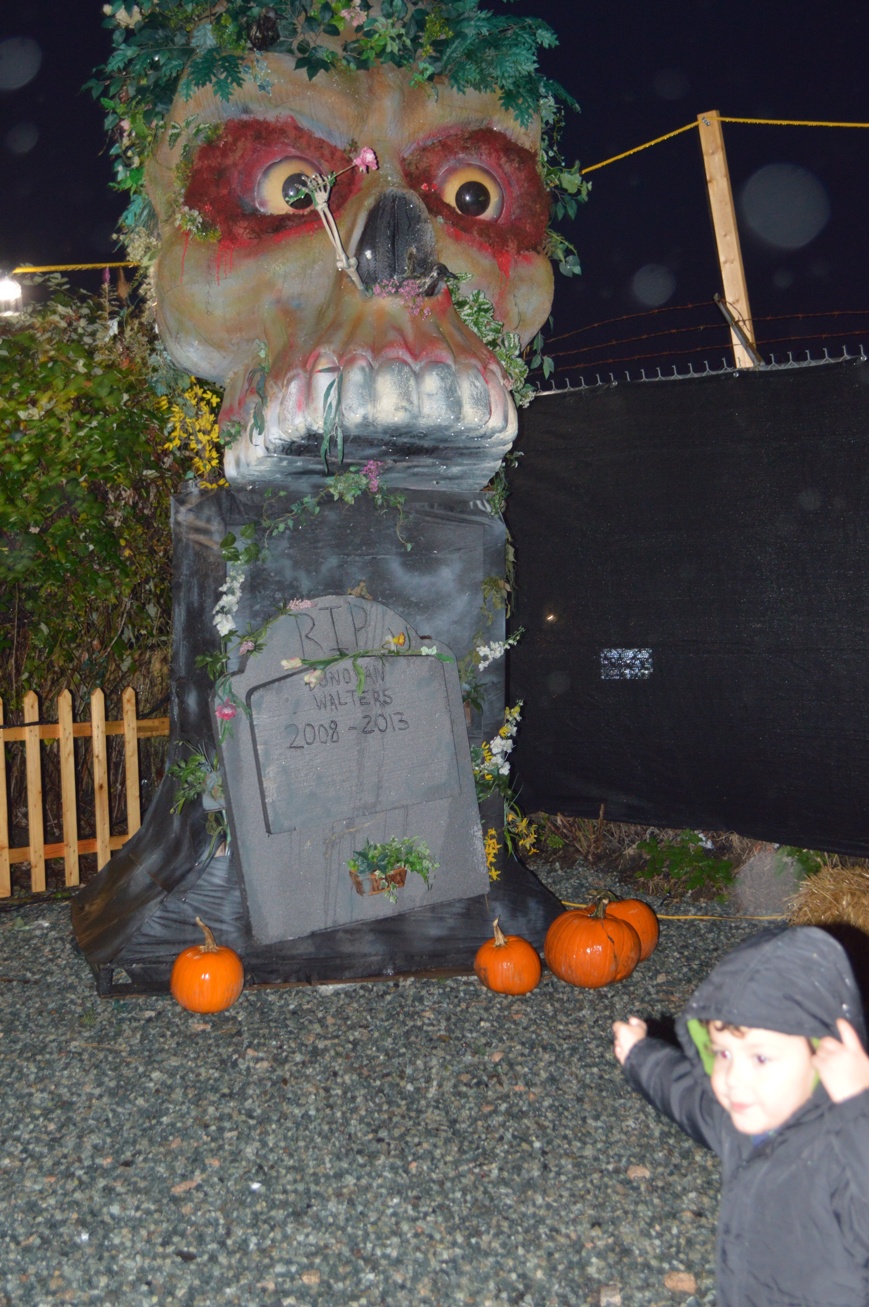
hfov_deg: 28.0
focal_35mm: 48
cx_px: 434
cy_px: 654
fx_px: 1741
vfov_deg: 41.1
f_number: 4.8
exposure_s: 1/30
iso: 800
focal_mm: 32
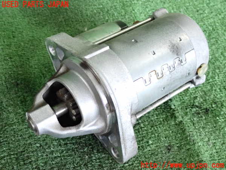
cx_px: 113
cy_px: 85
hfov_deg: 35.5
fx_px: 353
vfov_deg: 27.0
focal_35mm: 54
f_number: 3.3
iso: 2500
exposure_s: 1/125
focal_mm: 9.65
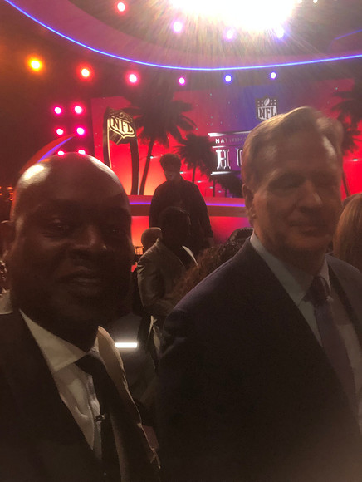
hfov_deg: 44.2
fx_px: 446
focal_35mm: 32
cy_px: 241
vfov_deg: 56.8
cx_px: 181
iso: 125
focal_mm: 2.87
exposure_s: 1/55
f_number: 2.2
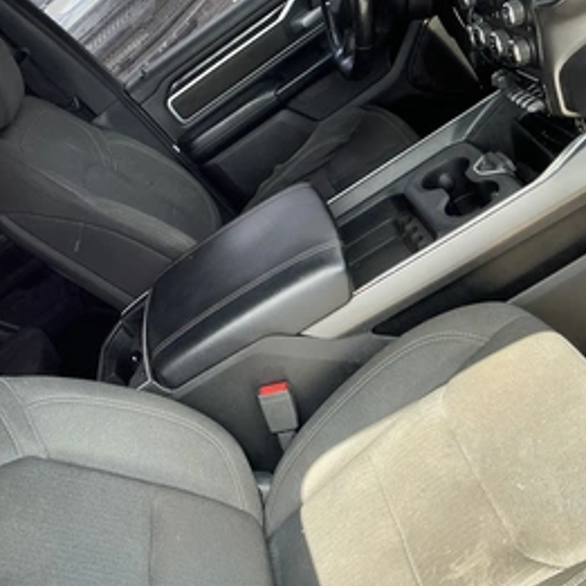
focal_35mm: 38
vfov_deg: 43.8
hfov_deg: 43.3
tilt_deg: -23.9
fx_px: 728
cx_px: 202
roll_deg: +42.7
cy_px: 319
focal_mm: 3
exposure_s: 1/122
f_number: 1.8
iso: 40
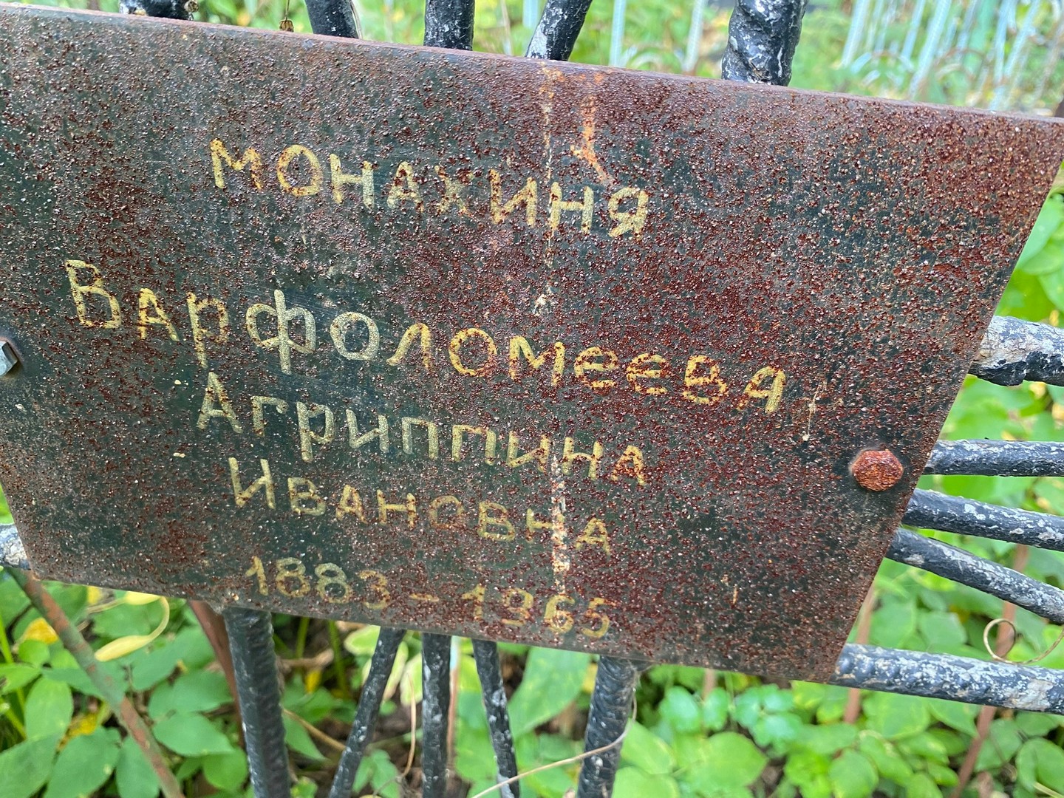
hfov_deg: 67.3
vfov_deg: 53.1
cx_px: 532
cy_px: 399
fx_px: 799
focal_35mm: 26
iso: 125
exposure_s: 1/87
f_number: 1.8
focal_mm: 4.25
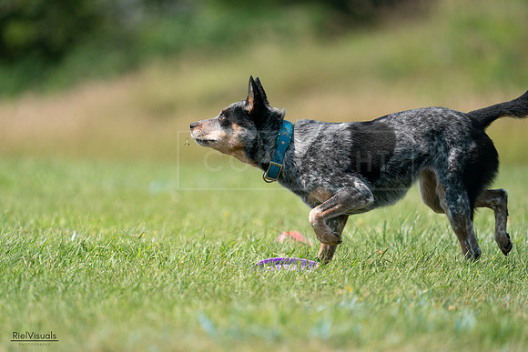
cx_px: 264
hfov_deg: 3.6
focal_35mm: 571
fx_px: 8376
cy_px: 176
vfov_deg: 2.4
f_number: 6.3
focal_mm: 571
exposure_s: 1/4000
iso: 1000
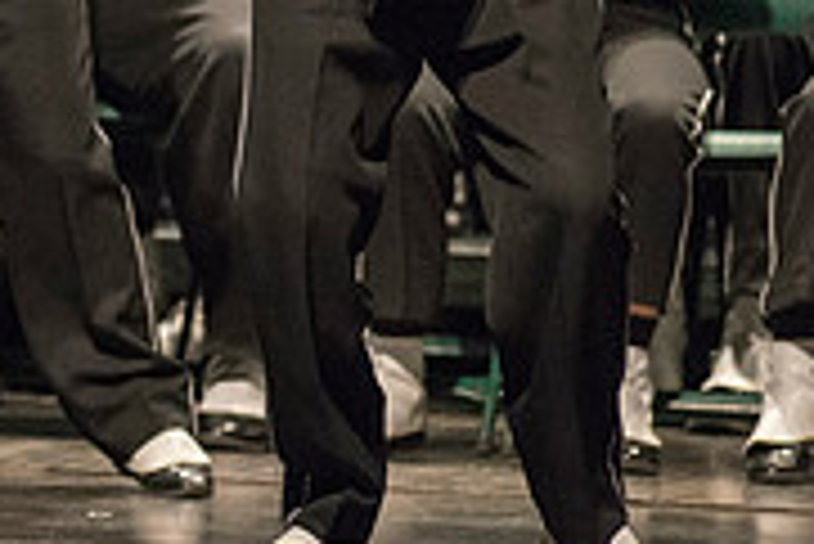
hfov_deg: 2.1
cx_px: -432
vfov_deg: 1.4
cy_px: -281
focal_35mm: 961
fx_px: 21746
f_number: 2.8
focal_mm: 300
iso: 4000
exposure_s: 1/500
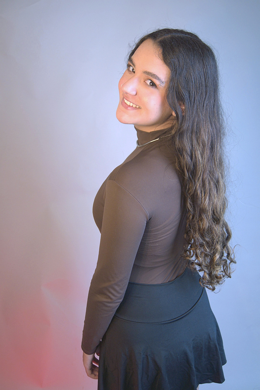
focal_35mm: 36
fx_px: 390
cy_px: 195
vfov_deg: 53.1
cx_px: 130
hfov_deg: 36.9
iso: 125
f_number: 4
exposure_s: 1/40
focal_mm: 24
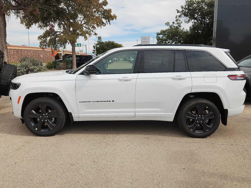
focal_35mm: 23
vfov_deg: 58.9
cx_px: 126
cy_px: 94
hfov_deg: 73.9
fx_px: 167
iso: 50
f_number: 1.8
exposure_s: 1/1667
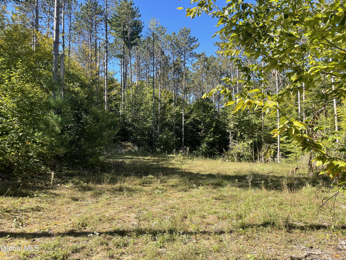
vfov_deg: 54.9
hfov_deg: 69.4
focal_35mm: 25
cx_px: 173
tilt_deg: +2.4
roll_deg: +0.5
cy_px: 130
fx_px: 250
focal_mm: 5.1
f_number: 1.6
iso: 32
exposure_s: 1/978
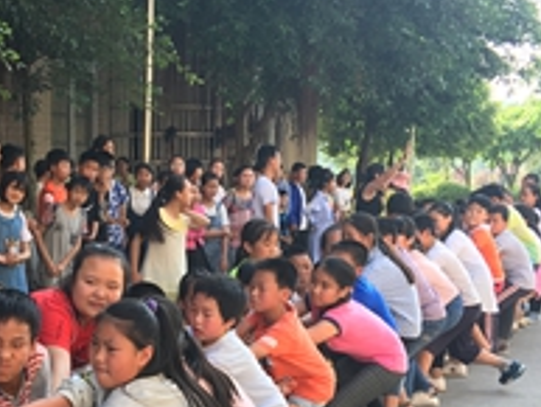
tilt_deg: -8.2
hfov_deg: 25.5
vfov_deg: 19.3
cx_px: 104
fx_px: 1173
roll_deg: +0.3
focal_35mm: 75
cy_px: 375
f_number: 2.2
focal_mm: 4.15
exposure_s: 1/141
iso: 25
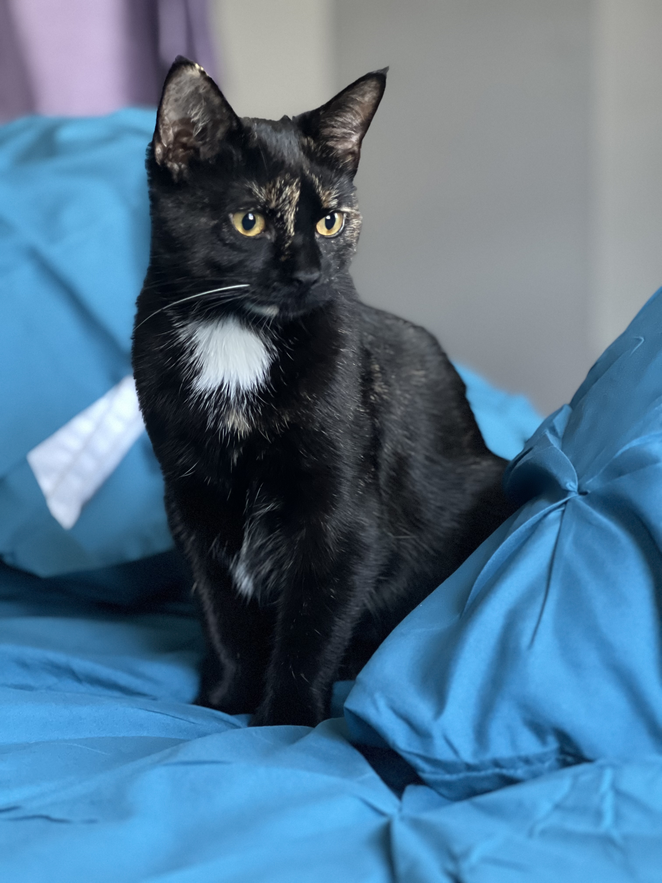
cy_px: 442
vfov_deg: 25.3
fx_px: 1963
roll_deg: +1.6
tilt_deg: -5.7
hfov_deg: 19.1
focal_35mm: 77
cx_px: 331
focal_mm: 9
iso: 1000
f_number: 2.8
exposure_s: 1/15
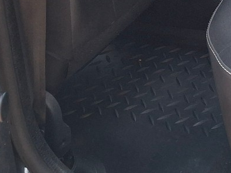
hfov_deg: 18.6
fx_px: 674
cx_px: 263
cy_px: -123
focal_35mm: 101
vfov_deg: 13.4
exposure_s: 1/100
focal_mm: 4.69
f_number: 1.8
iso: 200
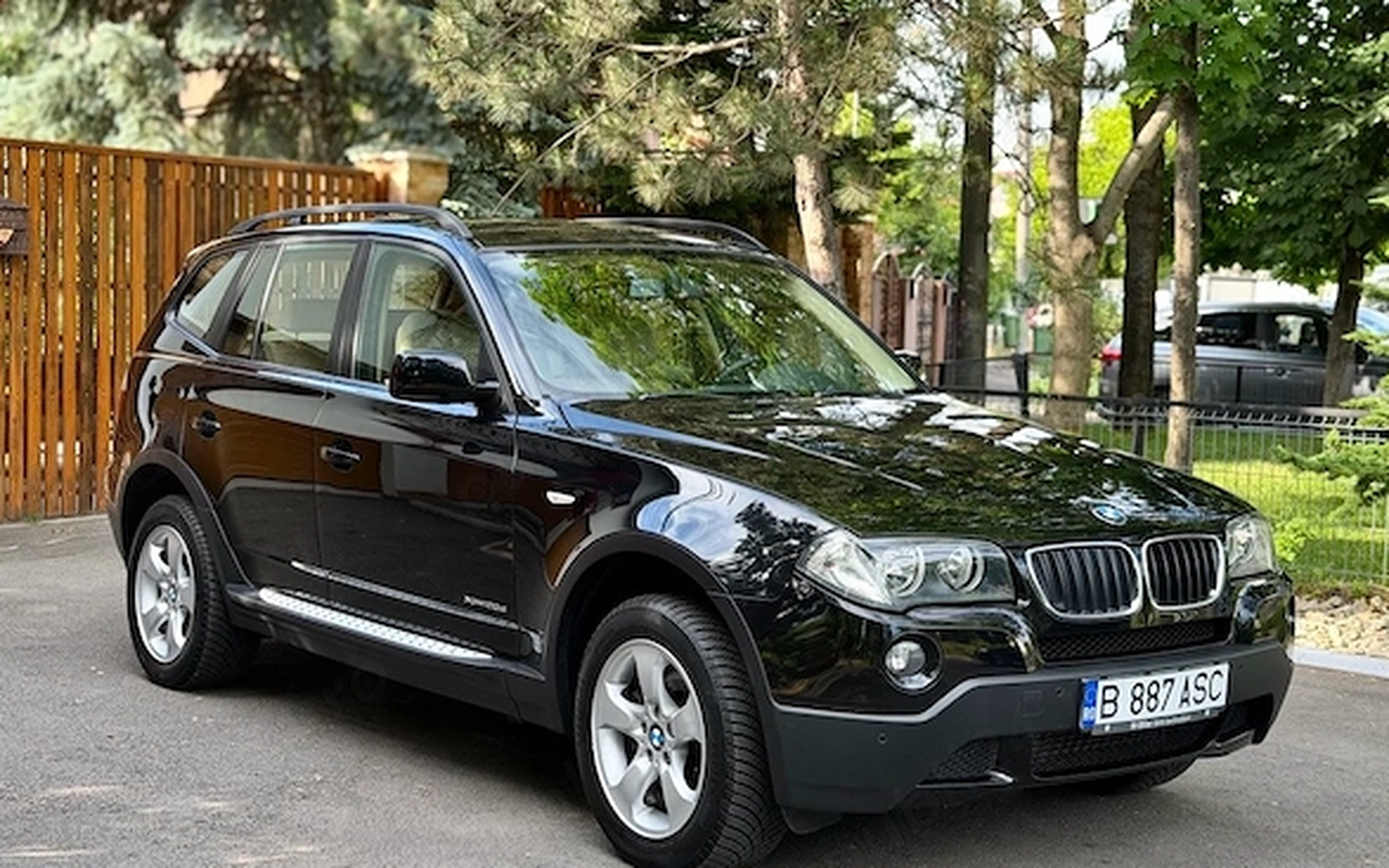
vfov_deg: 24.9
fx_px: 1969
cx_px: 698
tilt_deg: -2.9
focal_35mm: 52
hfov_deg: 38.9
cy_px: 414
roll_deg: +0.2
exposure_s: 1/319
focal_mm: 6.76
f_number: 1.78
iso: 80
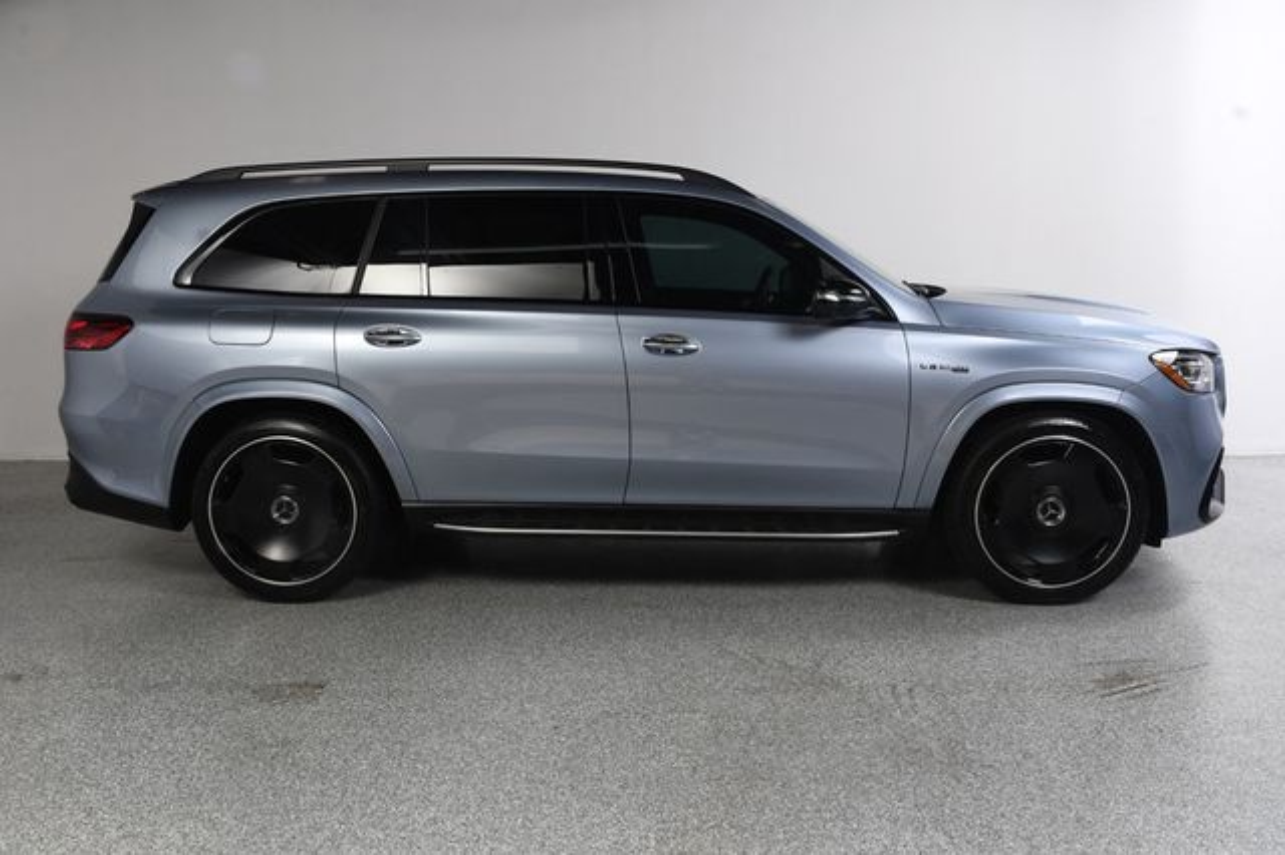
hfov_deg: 55.8
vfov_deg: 38.8
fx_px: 1213
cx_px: 642
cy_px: 428
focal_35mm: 34
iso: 100
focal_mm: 23
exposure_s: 1/160
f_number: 11
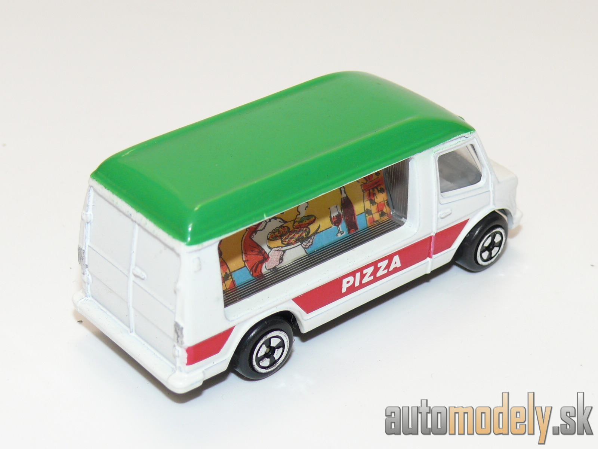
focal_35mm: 89
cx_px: 299
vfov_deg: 16.6
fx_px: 1537
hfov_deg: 22.0
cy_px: 224
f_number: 4
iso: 100
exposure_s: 1/30
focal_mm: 12.5
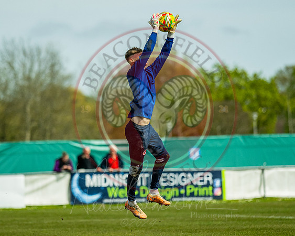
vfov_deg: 6.0
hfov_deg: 7.5
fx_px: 2258
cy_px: 113
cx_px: 126
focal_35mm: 259
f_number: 1.8
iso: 400
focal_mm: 135
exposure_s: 1/32000
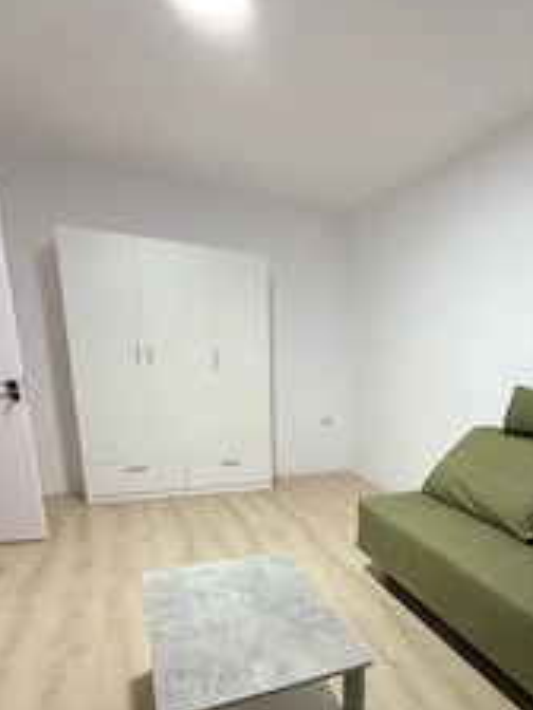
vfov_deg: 66.9
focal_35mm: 25
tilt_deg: -14.7
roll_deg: -1.6
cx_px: 416
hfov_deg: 51.9
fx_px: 513
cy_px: 491
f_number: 2.2
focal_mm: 2.22
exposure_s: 1/50
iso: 320
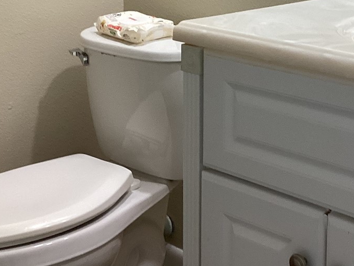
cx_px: 294
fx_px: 747
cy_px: 2
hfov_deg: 26.1
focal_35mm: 73
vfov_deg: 19.6
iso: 160
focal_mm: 3.3
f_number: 2.4
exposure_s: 1/60
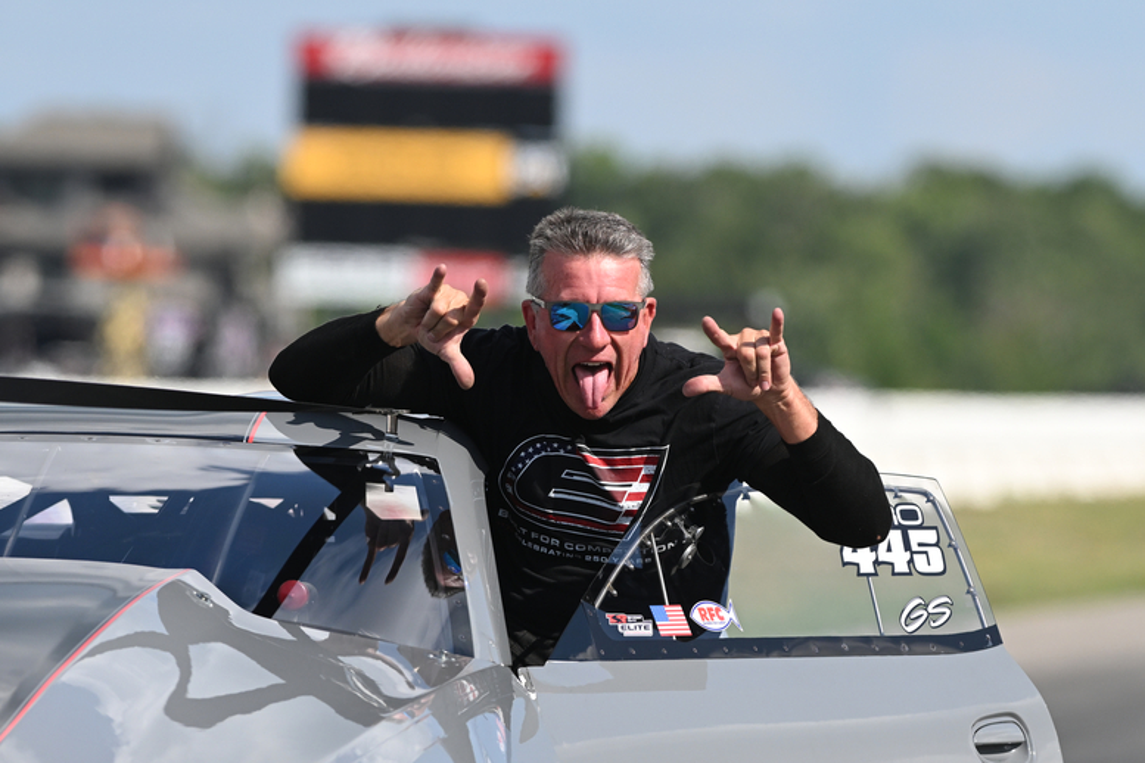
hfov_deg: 4.6
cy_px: 382
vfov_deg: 3.1
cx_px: 572
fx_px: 14311
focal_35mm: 450
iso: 640
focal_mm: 300
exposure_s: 1/5000
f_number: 5.6
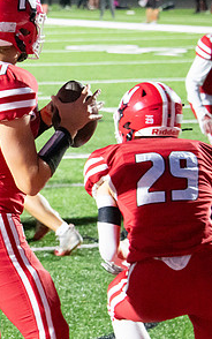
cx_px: -74
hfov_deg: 7.2
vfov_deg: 11.6
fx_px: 1672
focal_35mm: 181
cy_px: 144
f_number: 5.6
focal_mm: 90
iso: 25600
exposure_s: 1/500
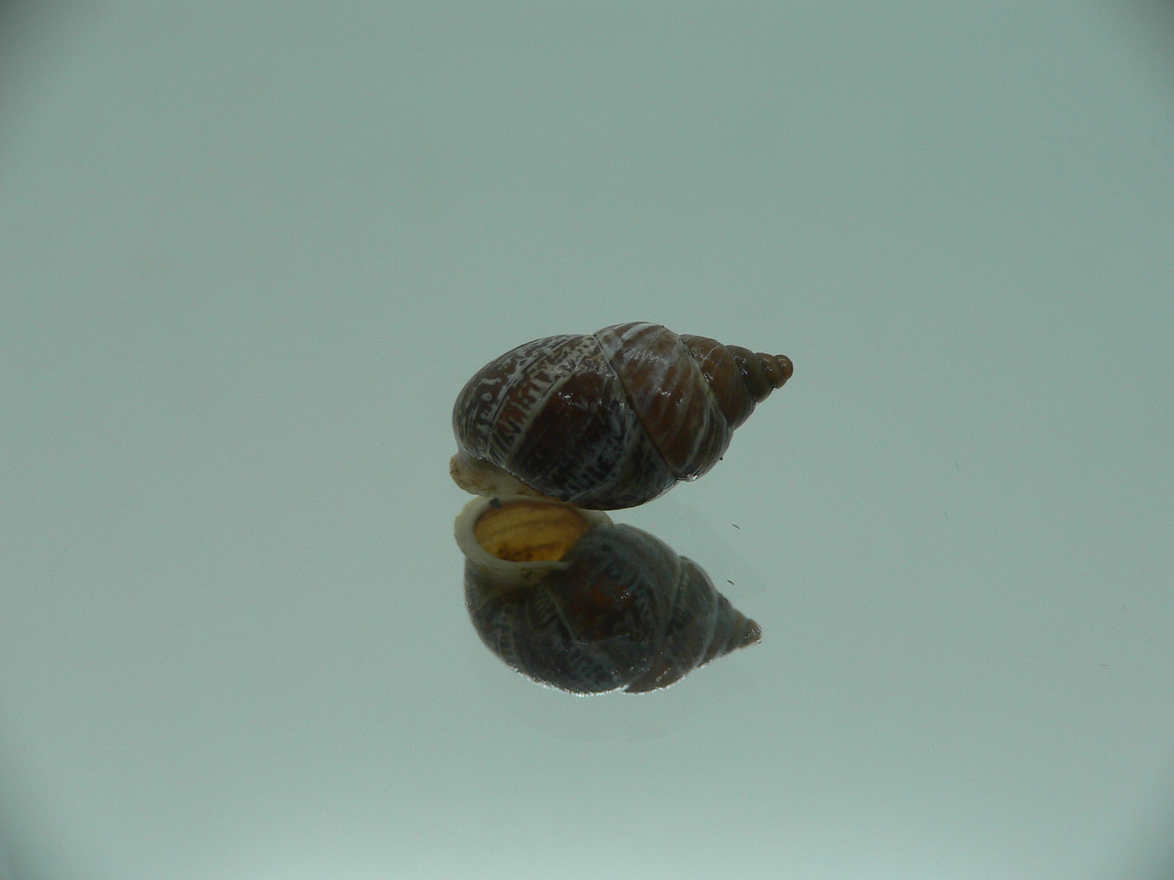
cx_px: 587
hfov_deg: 52.6
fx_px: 1187
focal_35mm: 35
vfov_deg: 40.7
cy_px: 440
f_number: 2.8
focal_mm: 4.6
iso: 80
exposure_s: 1/60
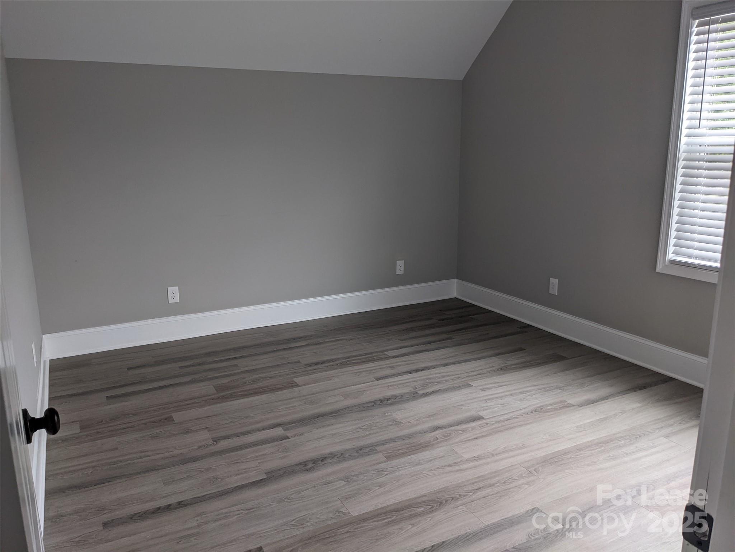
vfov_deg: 51.4
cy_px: 276
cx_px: 368
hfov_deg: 65.3
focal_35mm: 27
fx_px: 573
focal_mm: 4.38
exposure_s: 1/104
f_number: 1.73
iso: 59
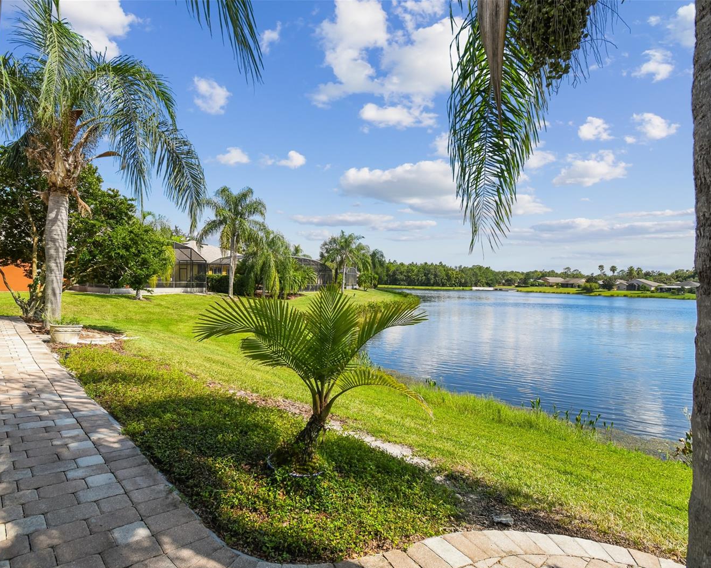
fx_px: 358
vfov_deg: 77.0
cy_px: 285
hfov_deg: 89.5
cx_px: 332
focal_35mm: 17
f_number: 7.1
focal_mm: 10
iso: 100
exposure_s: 1/200
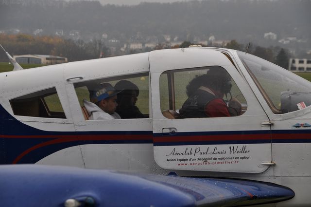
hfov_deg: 18.9
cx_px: 156
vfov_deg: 12.6
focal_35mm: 108
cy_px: 104
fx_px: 932
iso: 200
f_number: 5.6
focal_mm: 72
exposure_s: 1/500
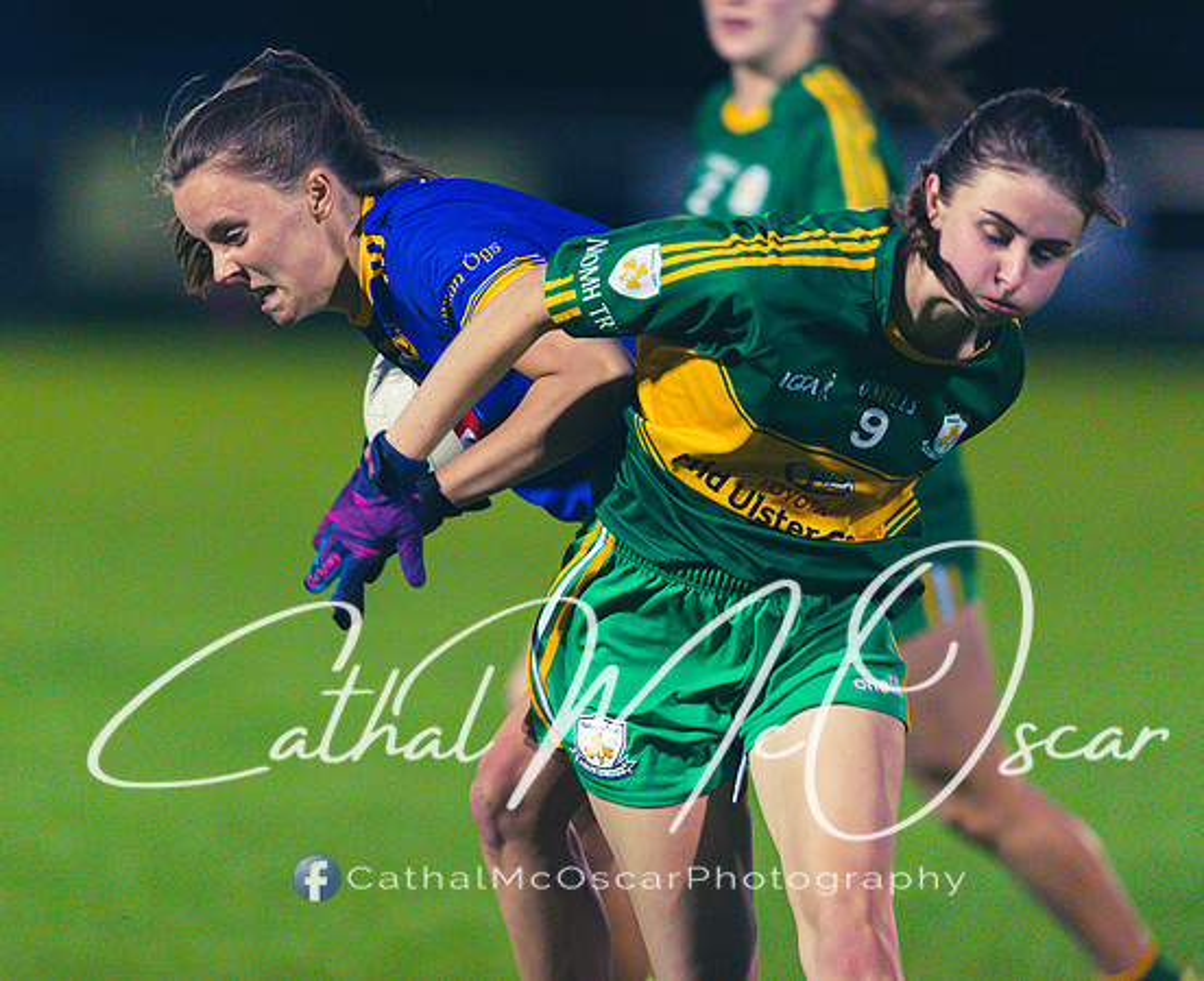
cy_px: 490
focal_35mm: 456
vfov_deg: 3.4
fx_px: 16374
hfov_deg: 4.2
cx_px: 467
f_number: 2.8
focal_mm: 400
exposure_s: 1/500
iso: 5000
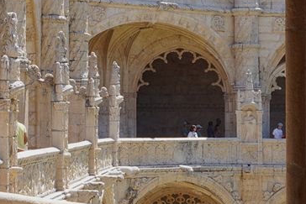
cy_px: 54
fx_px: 1122
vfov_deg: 10.4
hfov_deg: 14.9
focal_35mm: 132
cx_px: -75
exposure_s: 1/100
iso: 100
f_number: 11
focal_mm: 24
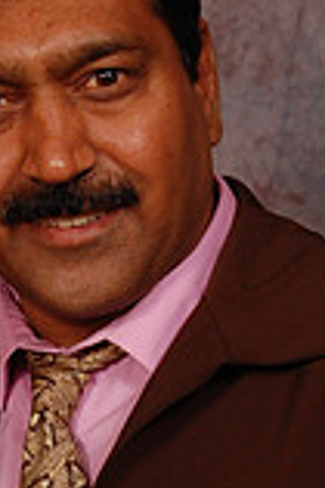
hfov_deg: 6.2
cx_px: 50
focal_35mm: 220
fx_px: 2985
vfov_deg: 9.2
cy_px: 636
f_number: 5.6
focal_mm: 40
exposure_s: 1/200
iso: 400
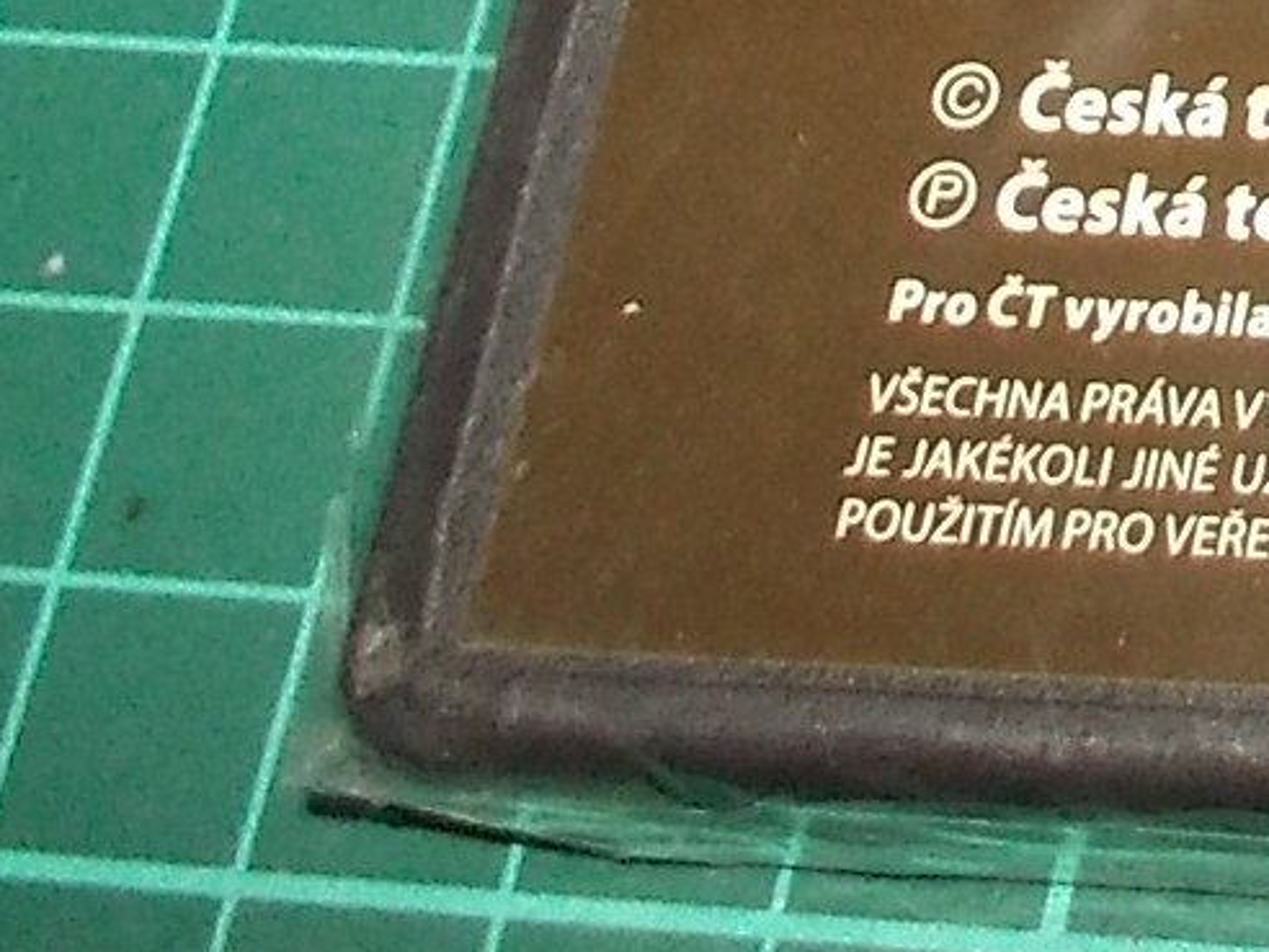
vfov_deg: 10.2
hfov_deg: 12.9
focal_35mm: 134
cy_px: -1009
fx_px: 4912
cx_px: 2492
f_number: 3.3
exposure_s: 1/30
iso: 200
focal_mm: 4.1
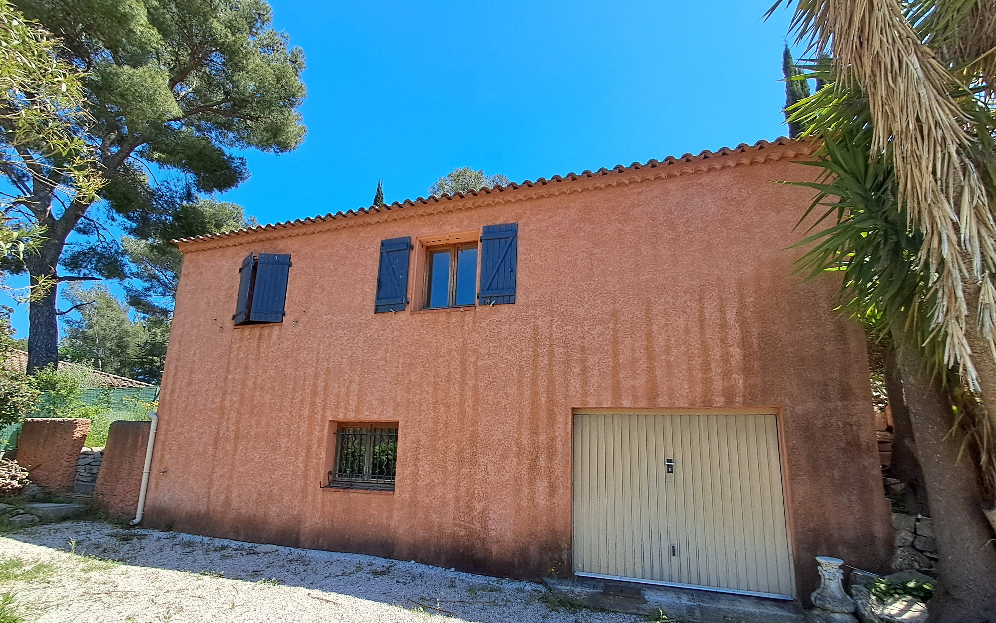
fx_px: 461
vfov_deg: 67.4
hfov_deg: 94.4
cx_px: 498
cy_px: 371
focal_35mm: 17
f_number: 2.2
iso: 40
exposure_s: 1/940
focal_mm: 1.64
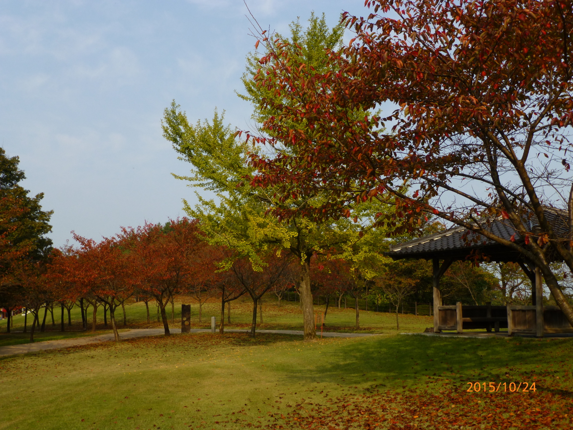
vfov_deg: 32.9
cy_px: 215
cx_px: 286
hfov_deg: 42.9
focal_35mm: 44
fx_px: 728
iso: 100
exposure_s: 1/800
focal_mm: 7.9
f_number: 4.1
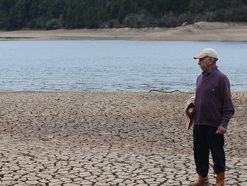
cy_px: 197
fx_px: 835
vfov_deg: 12.5
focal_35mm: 117
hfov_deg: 16.7
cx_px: 37
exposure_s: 1/2500
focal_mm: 35
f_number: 2.8
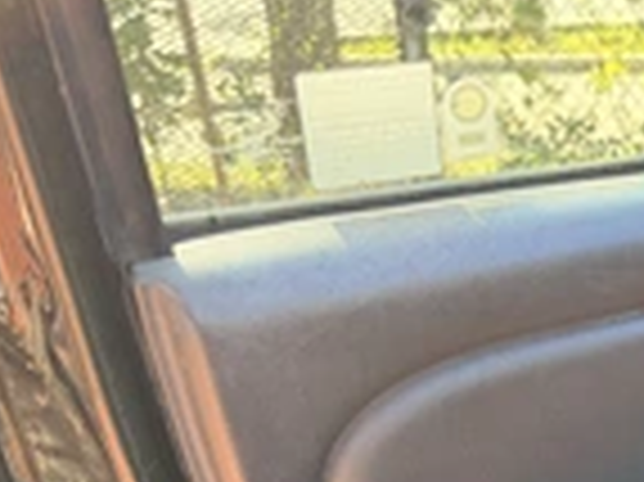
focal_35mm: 67
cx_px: 856
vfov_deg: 20.5
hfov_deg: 24.8
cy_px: 577
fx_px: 1245
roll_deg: -0.5
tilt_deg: -32.0
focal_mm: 6.76
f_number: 1.78
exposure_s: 1/203
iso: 125
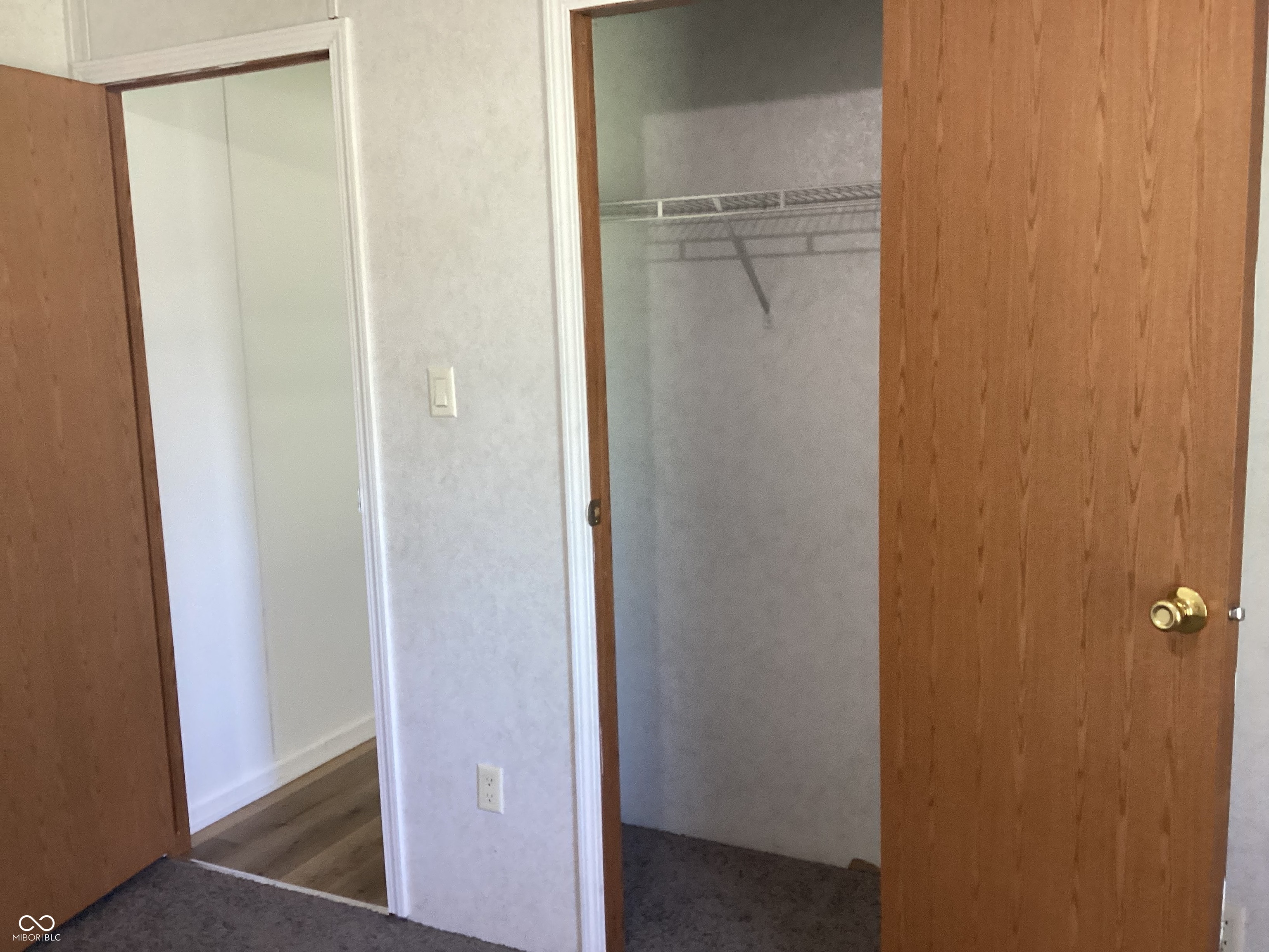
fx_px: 1136
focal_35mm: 31
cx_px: 634
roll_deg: +1.9
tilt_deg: -10.2
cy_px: 476
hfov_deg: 58.4
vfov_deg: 45.4
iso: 250
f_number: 2.4
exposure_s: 1/50
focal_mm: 3.3
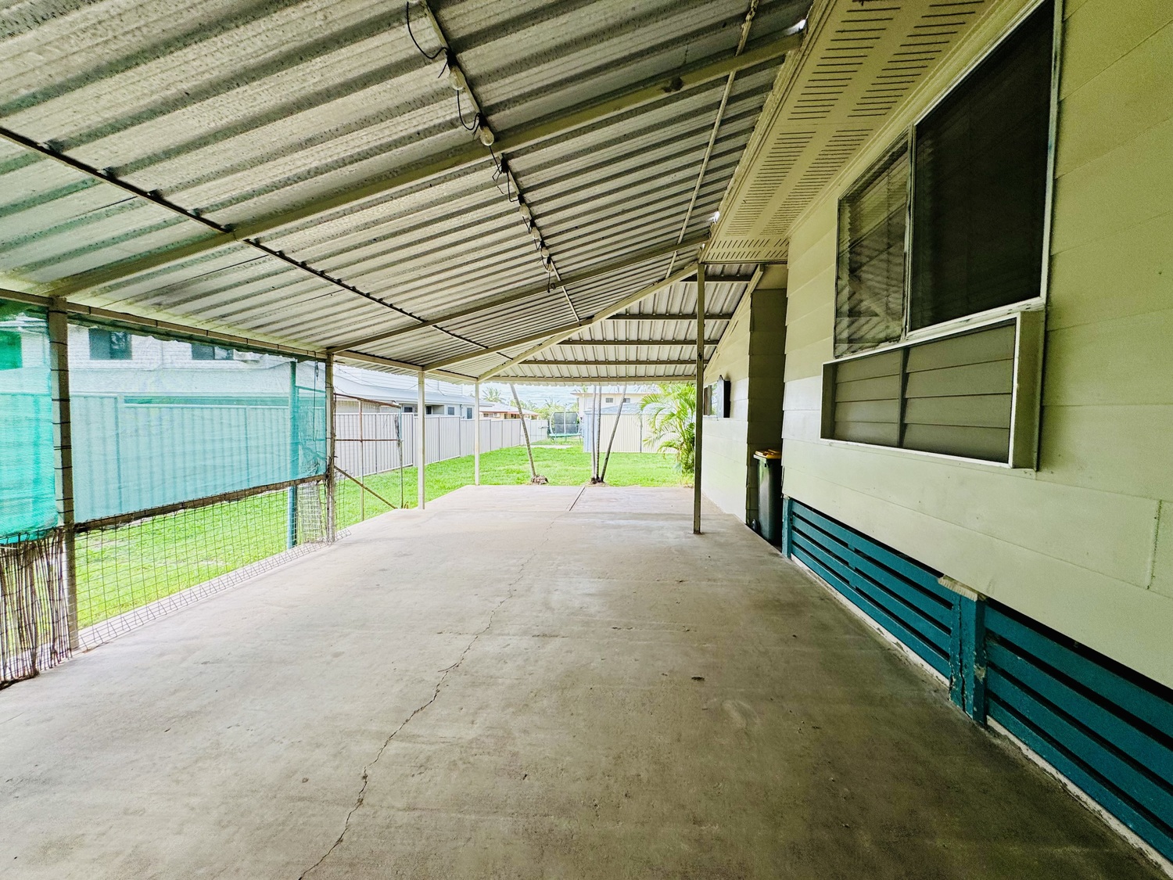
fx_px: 474
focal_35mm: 14
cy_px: 440
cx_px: 586
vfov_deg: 85.7
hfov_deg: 102.1
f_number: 2.2
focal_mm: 2.22
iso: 40
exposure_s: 1/214
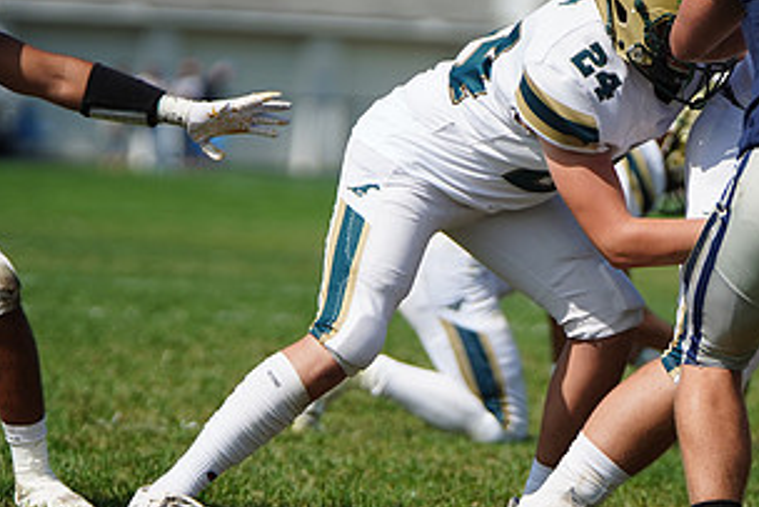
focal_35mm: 399
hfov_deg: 5.2
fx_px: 8416
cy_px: 154
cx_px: 597
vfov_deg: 3.4
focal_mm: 209
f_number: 2.8
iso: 400
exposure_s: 1/8000
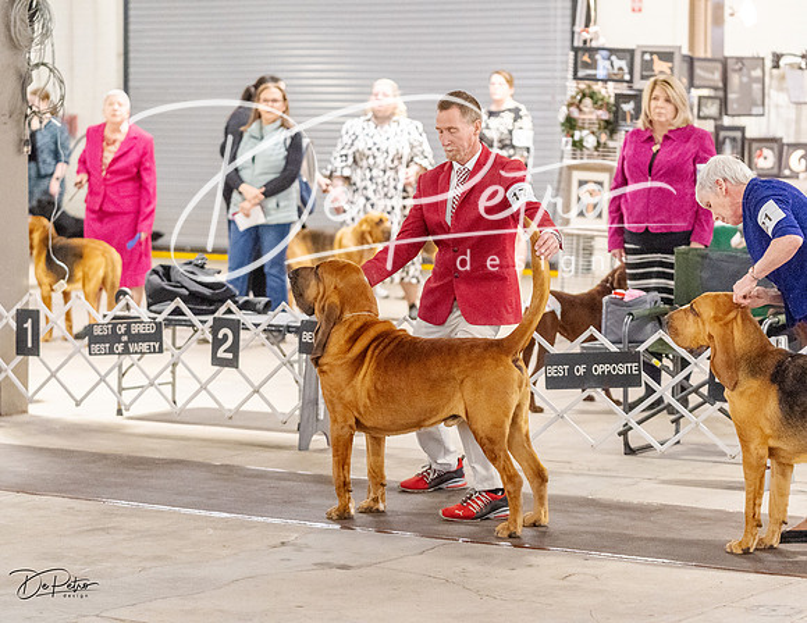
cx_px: 404
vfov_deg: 13.6
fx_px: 2605
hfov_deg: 17.6
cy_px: 280
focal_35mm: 111
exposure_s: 1/400
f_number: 2.8
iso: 6400
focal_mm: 91
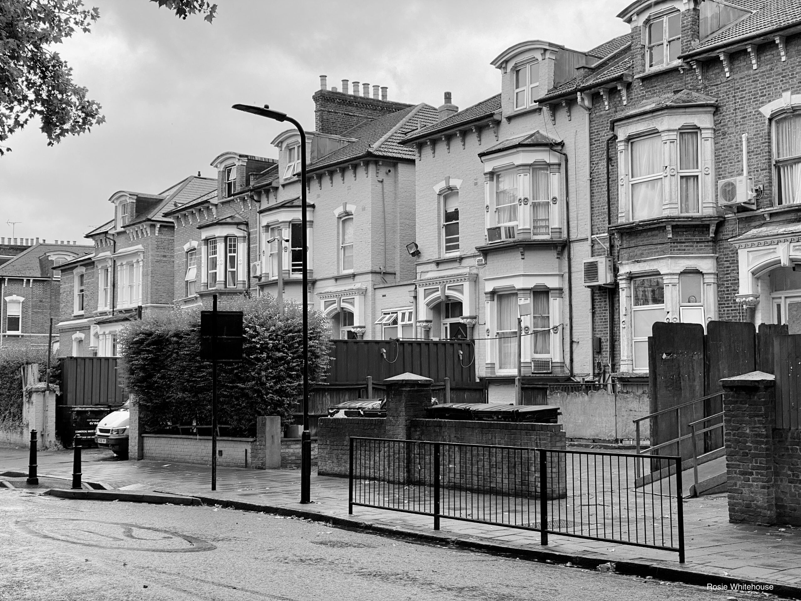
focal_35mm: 52
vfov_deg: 28.0
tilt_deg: +3.8
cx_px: 400
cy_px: 300
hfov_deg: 36.8
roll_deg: +1.7
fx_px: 1203
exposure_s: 1/234
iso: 20
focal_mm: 6
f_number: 2
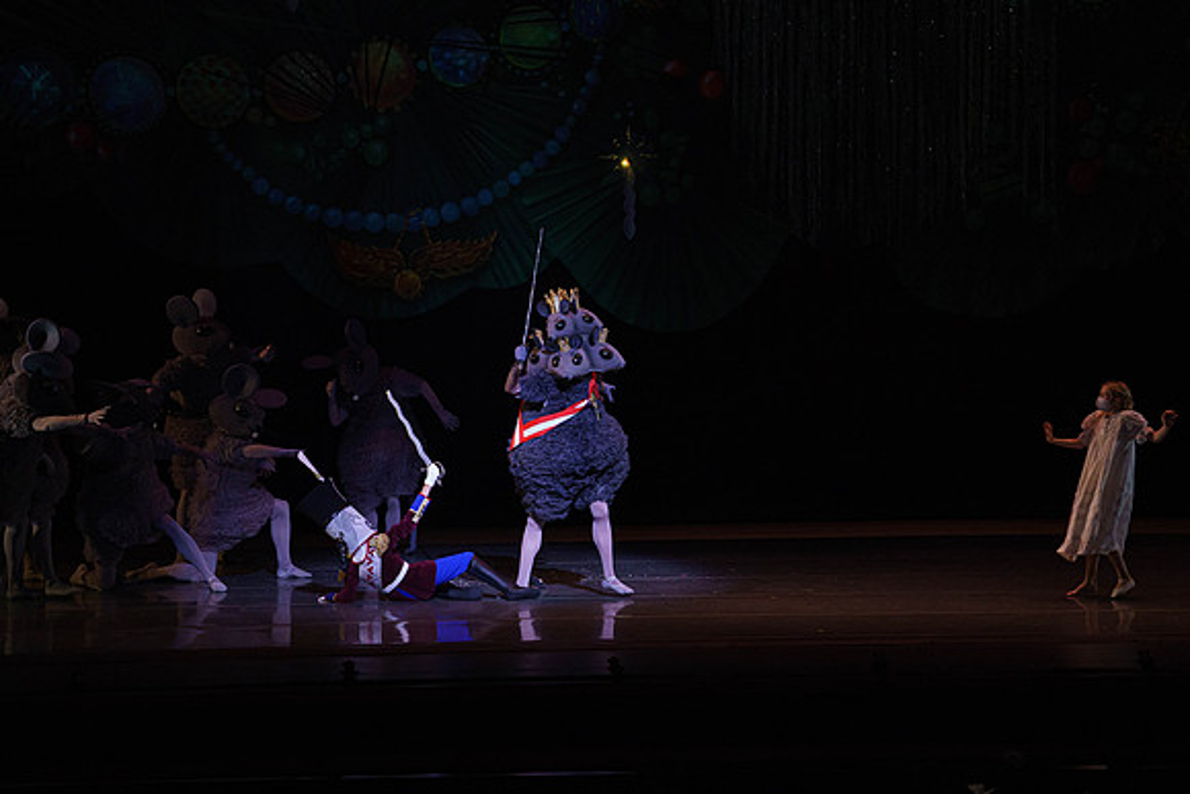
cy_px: 397
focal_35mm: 170
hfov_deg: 12.1
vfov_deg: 8.1
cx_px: 595
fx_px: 5620
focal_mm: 170
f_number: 9
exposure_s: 1/320
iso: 5000
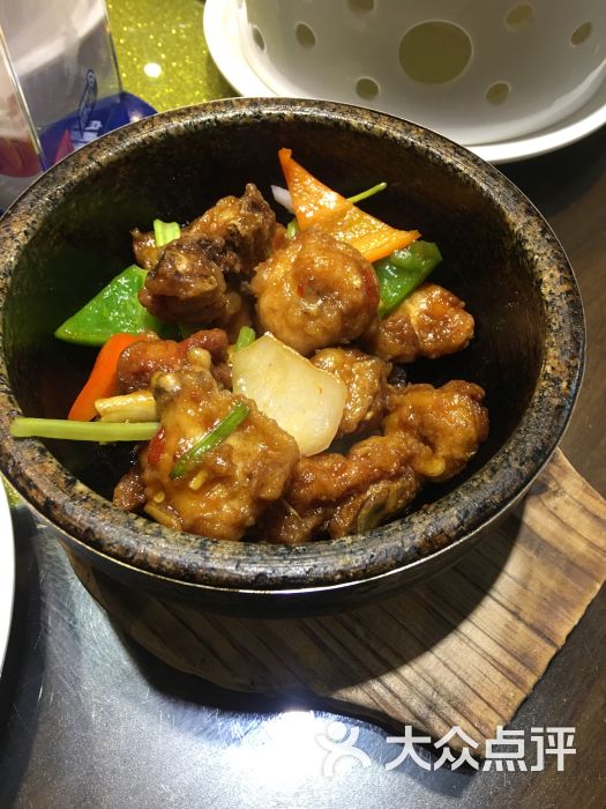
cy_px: 404
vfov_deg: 61.7
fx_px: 677
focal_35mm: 29
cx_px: 303
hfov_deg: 48.2
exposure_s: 1/17
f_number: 2.2
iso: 50
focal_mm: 4.15
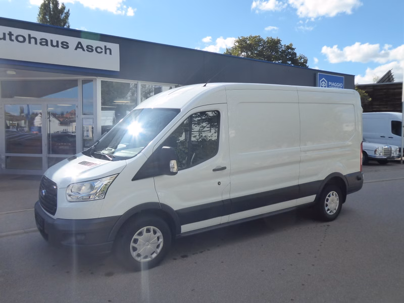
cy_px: 152
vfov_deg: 48.2
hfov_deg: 61.7
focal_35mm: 29
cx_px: 202
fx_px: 338
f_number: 3.5
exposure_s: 1/800
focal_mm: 5
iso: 160
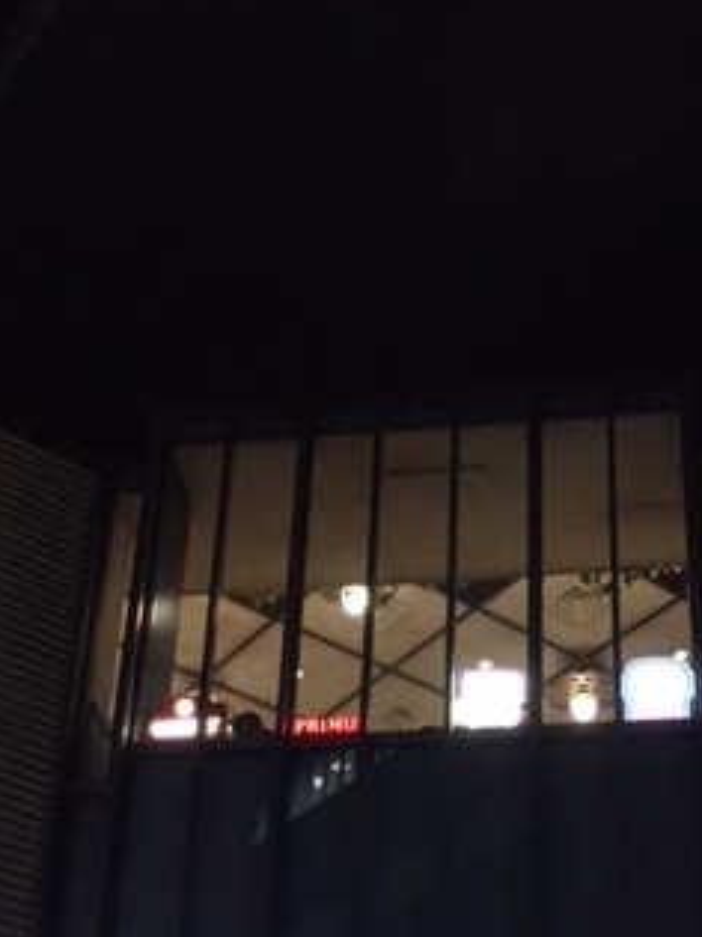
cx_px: 422
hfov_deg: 24.8
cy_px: 869
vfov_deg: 31.0
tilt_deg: +27.2
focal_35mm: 59
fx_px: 1596
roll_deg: -1.6
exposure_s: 1/15
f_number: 2.2
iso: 250
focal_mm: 4.15
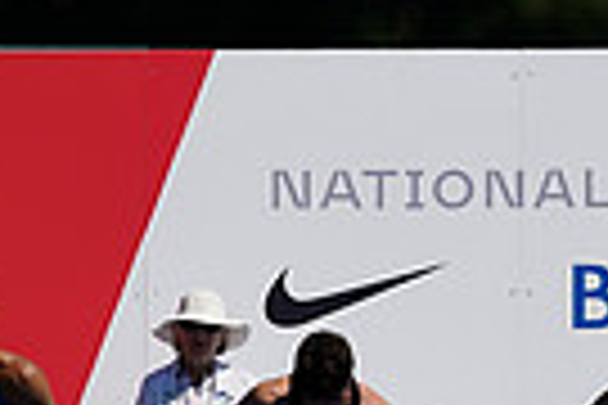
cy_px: 448
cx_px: 806
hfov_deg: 0.8
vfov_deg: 0.5
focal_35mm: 2573
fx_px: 43452
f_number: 4
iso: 100
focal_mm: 600
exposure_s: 1/2000
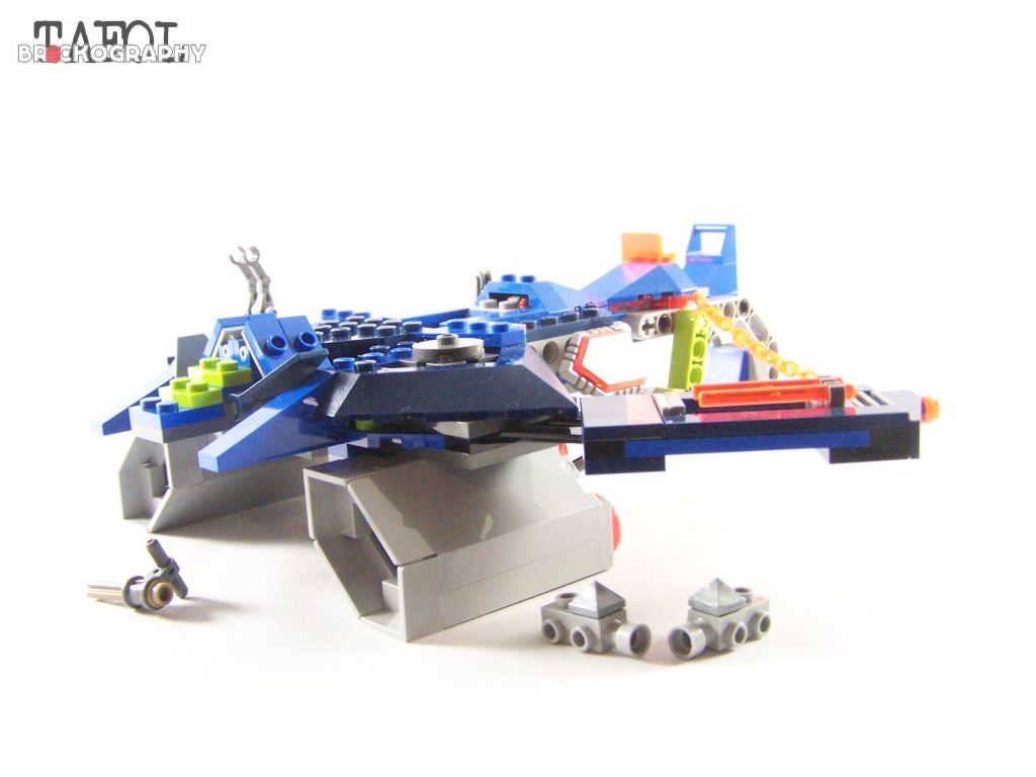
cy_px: 388
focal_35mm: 38
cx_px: 518
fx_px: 1137
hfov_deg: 49.0
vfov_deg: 37.7
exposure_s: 1/45
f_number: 3.2
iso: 400
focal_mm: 6.3
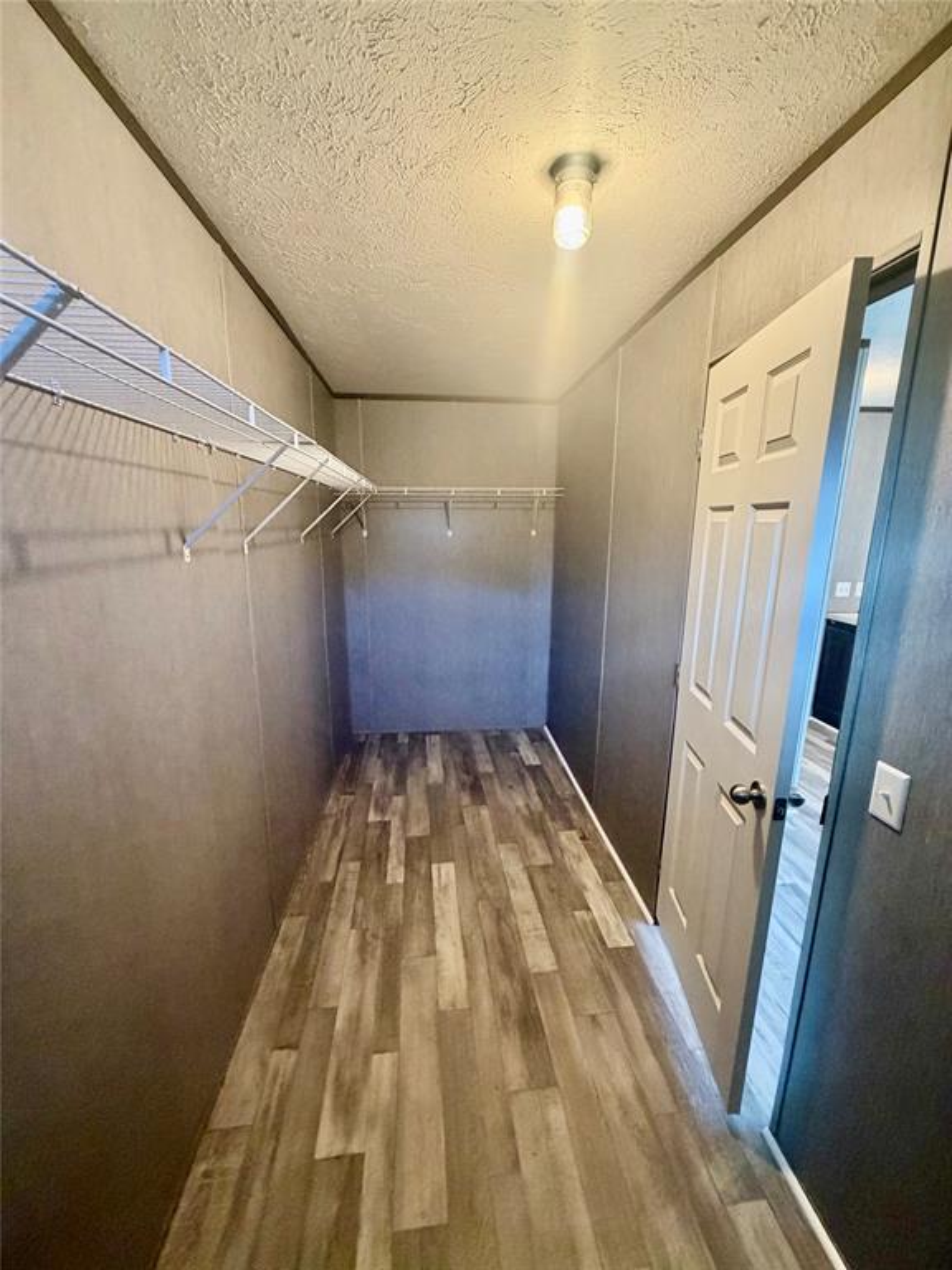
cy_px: 635
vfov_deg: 102.1
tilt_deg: -11.1
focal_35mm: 14
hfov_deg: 85.7
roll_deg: -1.4
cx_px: 476
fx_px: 513
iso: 250
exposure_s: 1/60
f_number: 2.2
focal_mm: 2.22
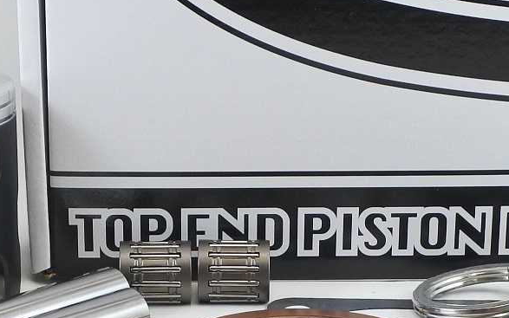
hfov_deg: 24.7
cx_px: 153
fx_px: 1151
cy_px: 145
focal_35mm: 83
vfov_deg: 15.7
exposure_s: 1/160
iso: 400
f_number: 3.8
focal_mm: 11.2
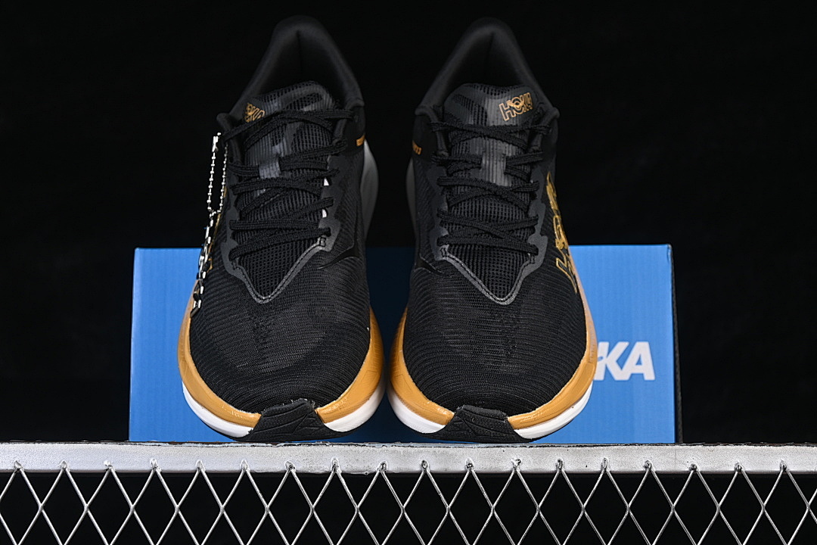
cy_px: 272
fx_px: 1702
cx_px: 408
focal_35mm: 75
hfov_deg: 27.0
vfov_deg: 18.2
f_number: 6.3
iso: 160
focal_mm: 50
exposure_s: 1/60
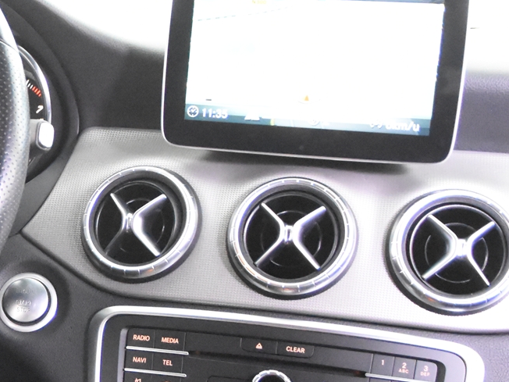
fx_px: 1500
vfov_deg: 14.4
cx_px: -94
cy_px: 305
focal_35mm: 102
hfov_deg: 18.3
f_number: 3
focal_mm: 24
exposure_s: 1/40
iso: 10000
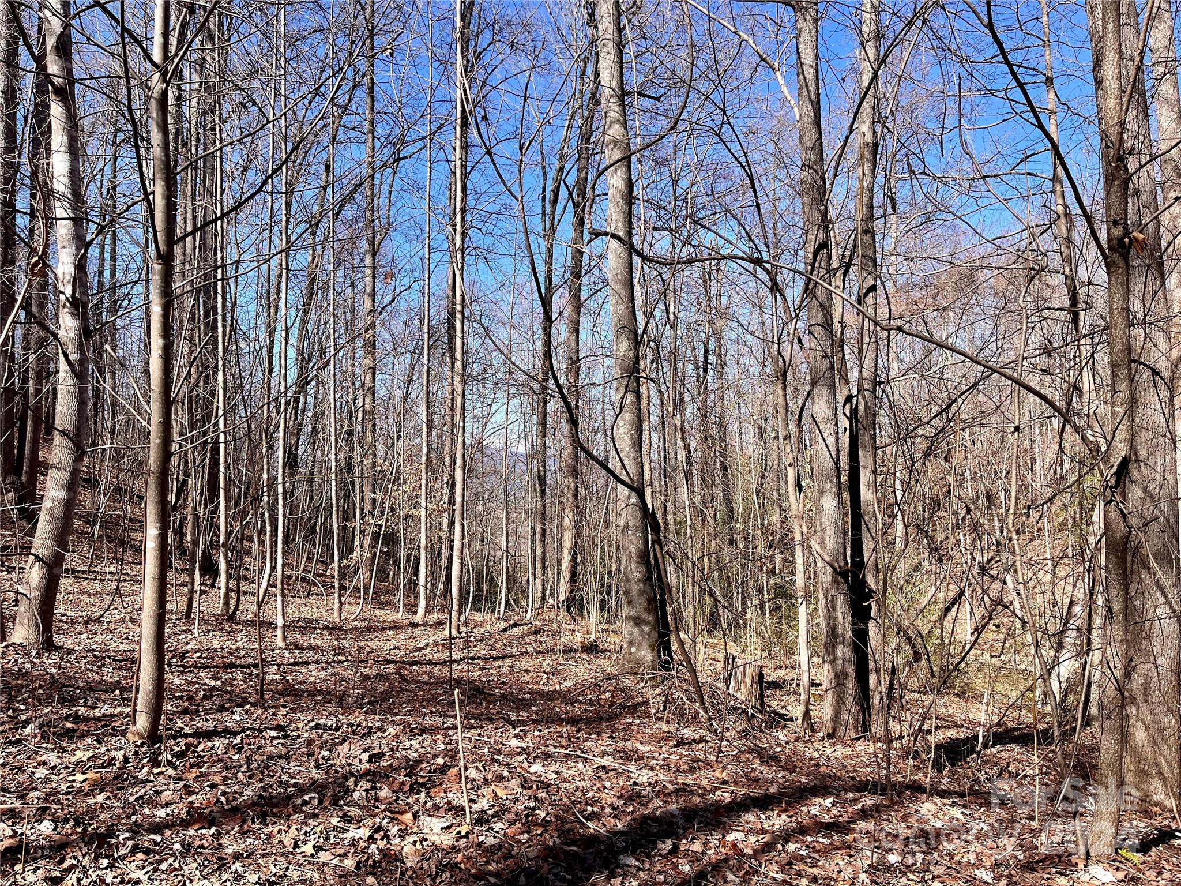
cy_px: 443
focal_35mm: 26
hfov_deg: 67.3
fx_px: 887
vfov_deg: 53.1
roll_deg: +1.0
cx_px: 590
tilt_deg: +2.0
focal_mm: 5.1
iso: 50
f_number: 1.6
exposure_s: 1/1458
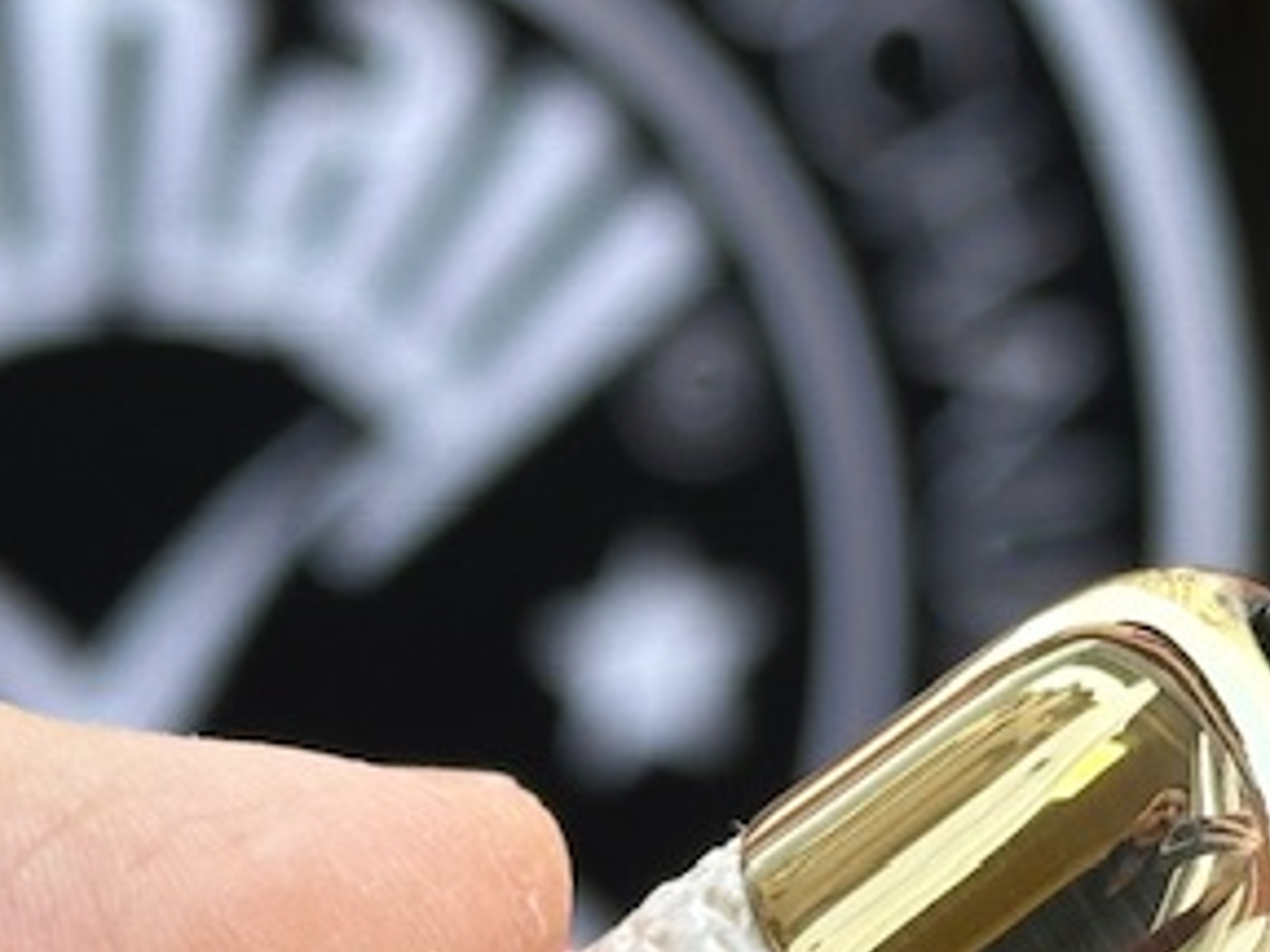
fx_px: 7815
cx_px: 864
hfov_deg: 9.3
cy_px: 1027
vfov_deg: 6.9
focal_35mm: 213
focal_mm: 6.86
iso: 64
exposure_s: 1/207
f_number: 1.78
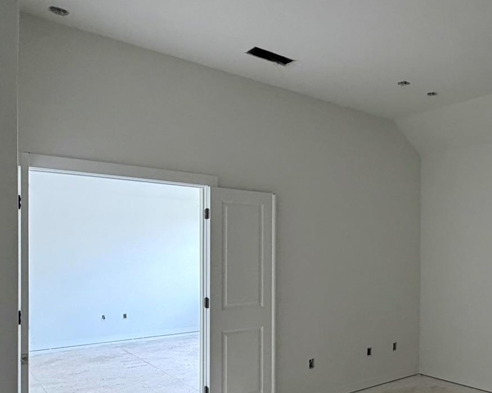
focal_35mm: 32
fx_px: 466
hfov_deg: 53.0
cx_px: 373
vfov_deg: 45.3
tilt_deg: -0.2
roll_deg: -0.2
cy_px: 253
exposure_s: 1/60
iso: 320
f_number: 2.2
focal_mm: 2.22
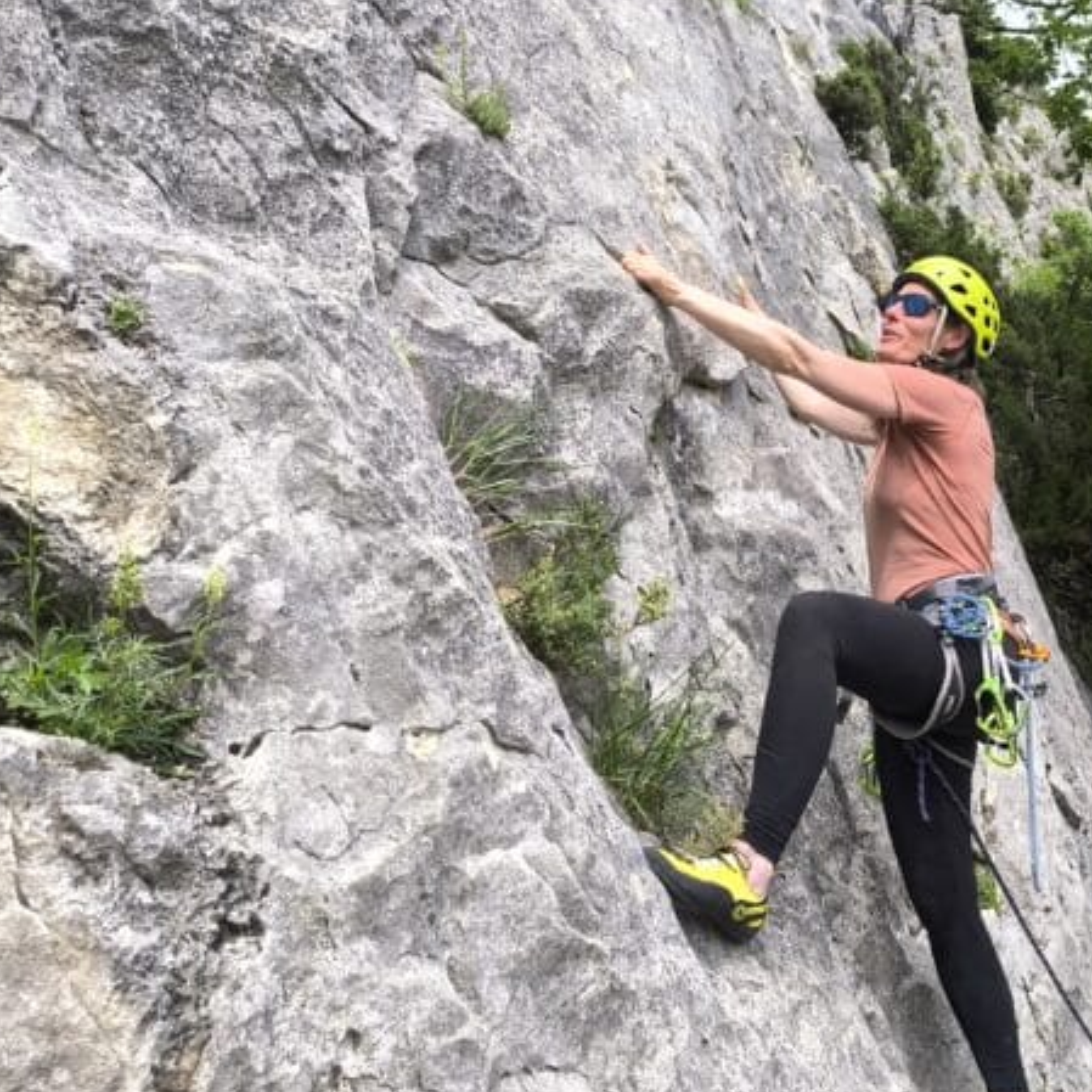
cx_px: 795
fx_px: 1213
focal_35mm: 34
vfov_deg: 48.3
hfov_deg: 47.0
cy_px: 468
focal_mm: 6.14
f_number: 1.65
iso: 50
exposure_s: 1/464
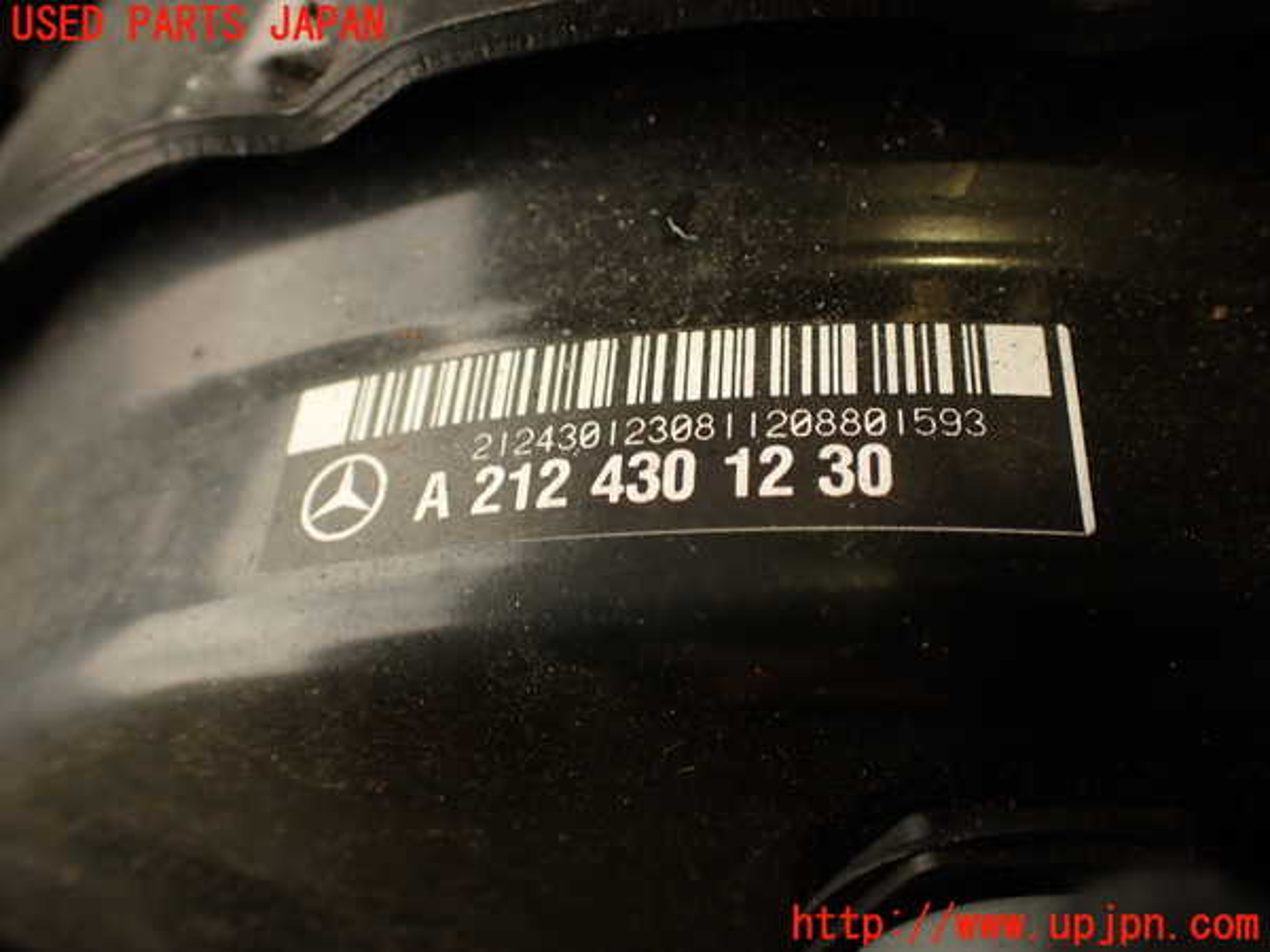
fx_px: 1174
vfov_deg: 44.2
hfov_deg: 56.8
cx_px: 635
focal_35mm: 32
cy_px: 476
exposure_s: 1/60
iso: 125
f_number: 2.4
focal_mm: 5.79
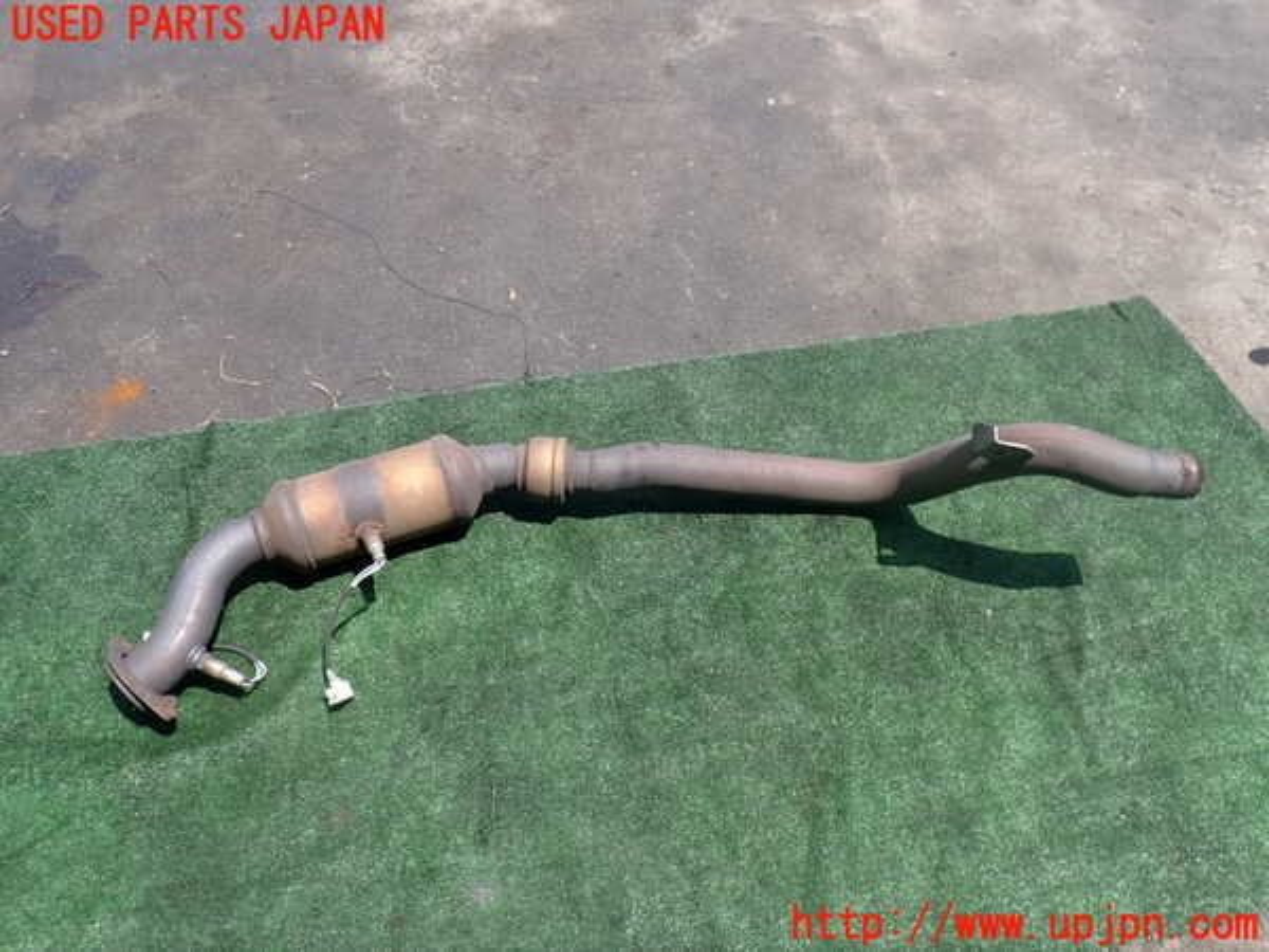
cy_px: 476
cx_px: 634
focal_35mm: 30
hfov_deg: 60.0
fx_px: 1100
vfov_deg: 46.8
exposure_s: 1/640
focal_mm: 5.4
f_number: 3.2
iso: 100
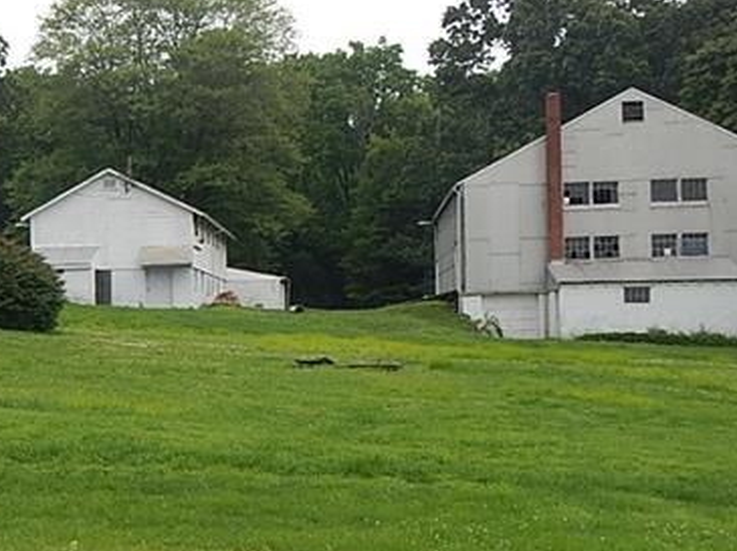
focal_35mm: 79
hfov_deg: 24.2
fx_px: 1680
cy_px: 367
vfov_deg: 18.6
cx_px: 99
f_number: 4
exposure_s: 1/250
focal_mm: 6.5
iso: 125
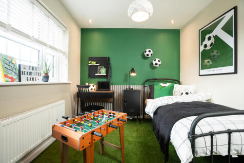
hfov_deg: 96.8
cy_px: 82
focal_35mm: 16
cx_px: 122
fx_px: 108
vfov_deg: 73.7
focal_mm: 16
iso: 320
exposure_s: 1/20
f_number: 7.1
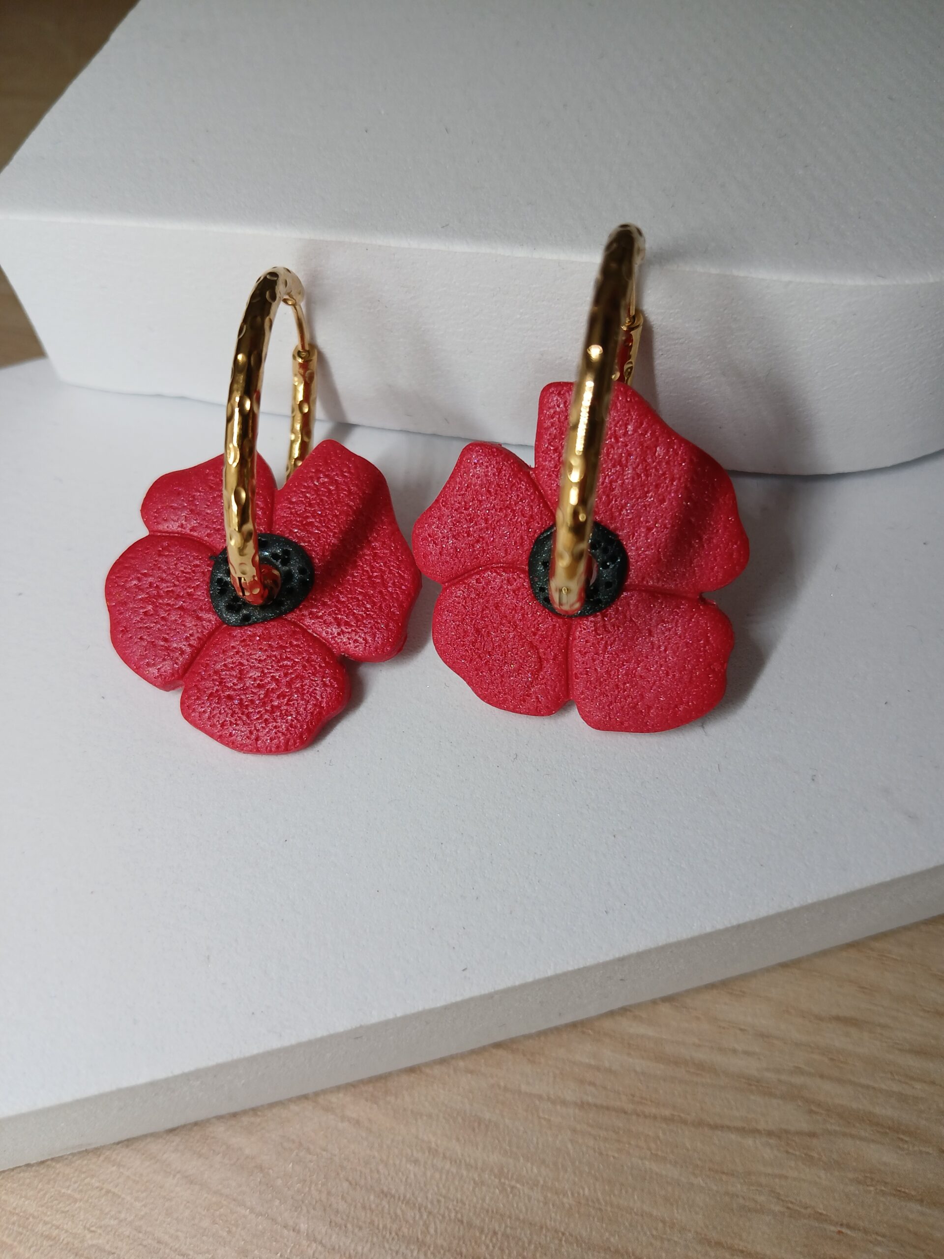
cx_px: 472
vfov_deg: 67.3
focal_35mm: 26
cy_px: 630
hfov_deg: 53.1
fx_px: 945
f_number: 1.8
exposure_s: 1/50
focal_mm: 3.98
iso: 40
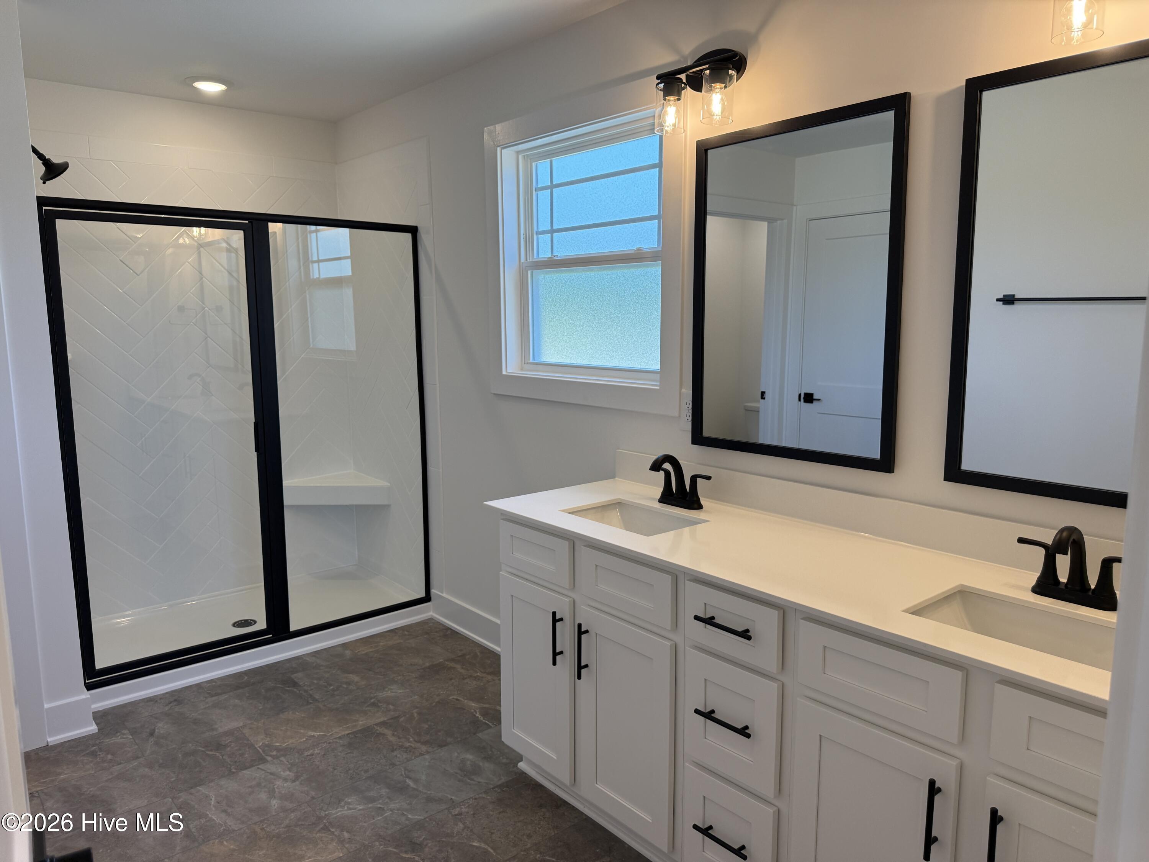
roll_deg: +0.1
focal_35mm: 24
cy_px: 431
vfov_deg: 56.8
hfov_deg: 71.6
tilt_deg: -7.6
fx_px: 797
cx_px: 574
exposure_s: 1/251
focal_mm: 6.76
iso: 100
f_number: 1.78
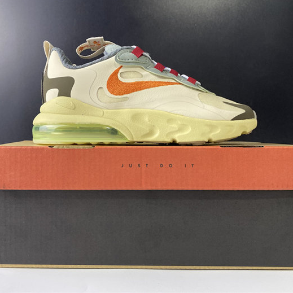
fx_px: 297
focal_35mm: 31
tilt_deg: -0.3
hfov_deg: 52.5
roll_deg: -0.7
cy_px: 145
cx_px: 147
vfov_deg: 52.5
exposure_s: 1/60
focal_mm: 4.25
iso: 200
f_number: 1.8
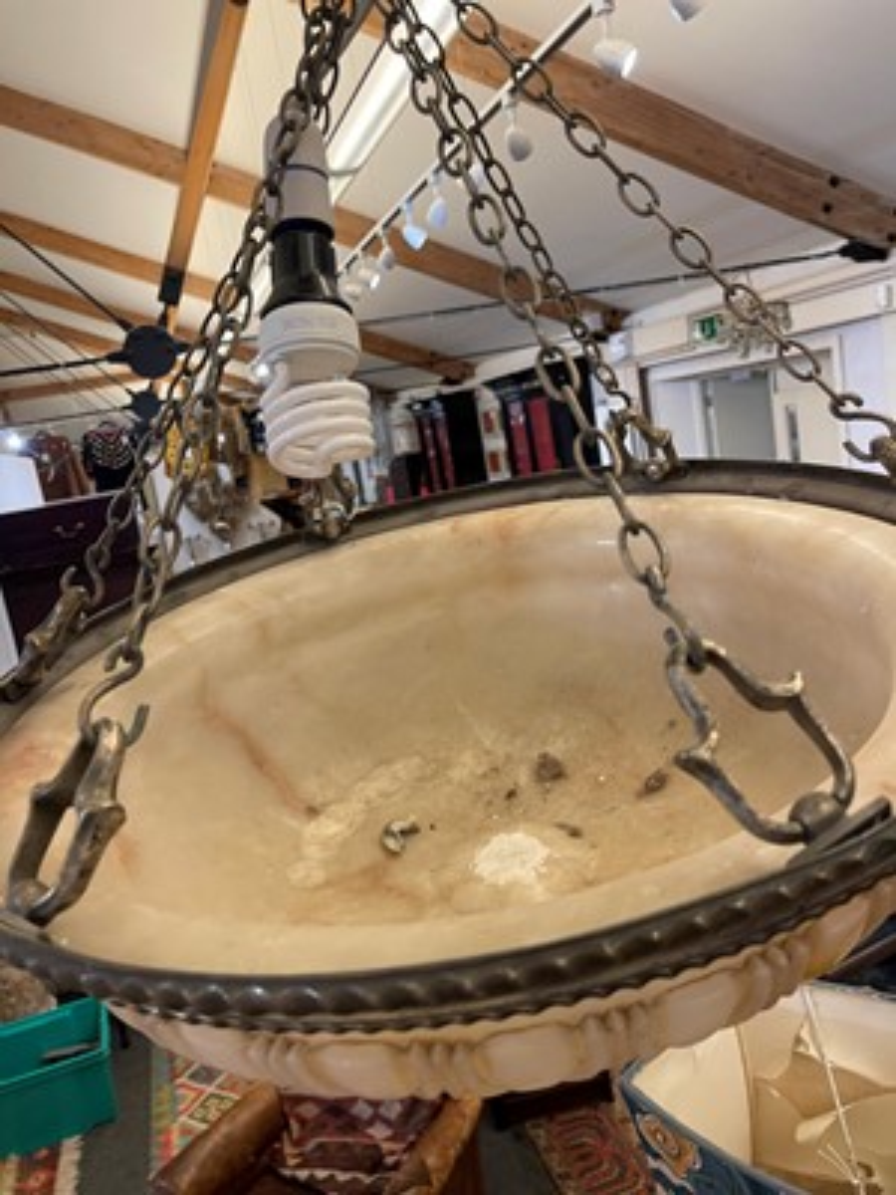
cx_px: 448
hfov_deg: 54.9
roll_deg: +7.4
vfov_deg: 69.4
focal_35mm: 25
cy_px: 598
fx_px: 863
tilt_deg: -8.8
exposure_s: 1/50
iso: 80
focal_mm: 5.1
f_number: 1.6
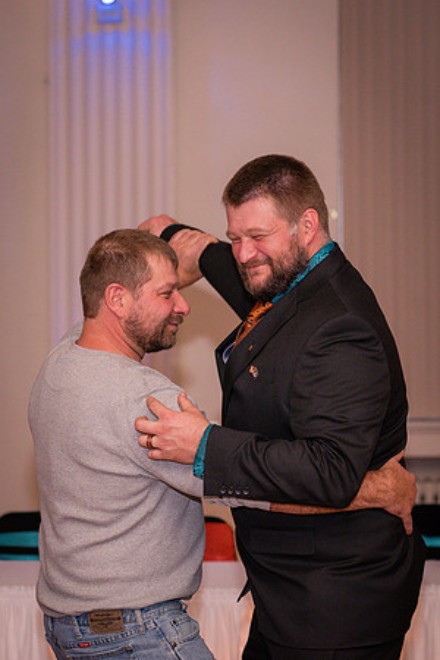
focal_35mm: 127
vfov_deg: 16.1
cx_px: 289
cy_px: 330
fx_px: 2335
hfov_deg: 10.8
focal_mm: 85
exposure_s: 1/125
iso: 640
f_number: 3.2
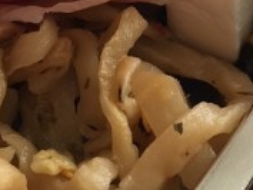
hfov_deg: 14.5
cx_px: 149
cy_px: -155
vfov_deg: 10.3
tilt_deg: -51.9
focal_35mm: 136
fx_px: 995
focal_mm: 4.15
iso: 32
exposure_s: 1/280
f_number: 2.2
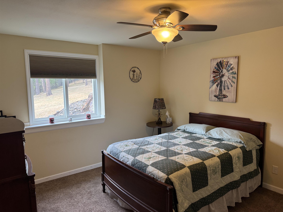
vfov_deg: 56.8
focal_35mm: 24
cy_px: 106
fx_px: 196
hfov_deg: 71.6
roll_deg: +0.3
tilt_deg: -6.8
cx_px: 142
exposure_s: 1/120
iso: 160
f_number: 1.78
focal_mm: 6.76
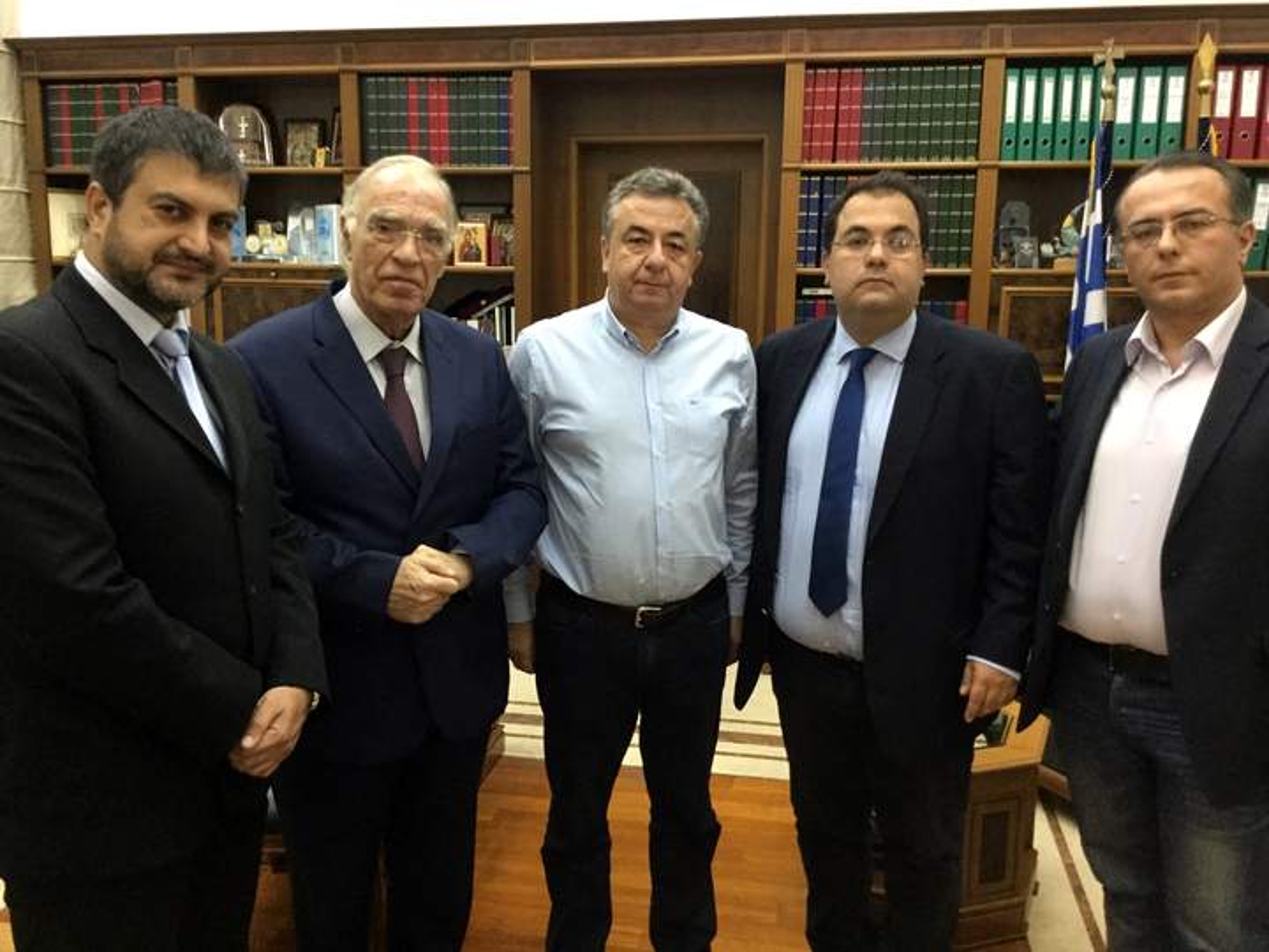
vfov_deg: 45.4
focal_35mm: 31
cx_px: 634
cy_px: 476
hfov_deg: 58.4
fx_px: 1136
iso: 200
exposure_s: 1/33
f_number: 2.4
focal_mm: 3.3
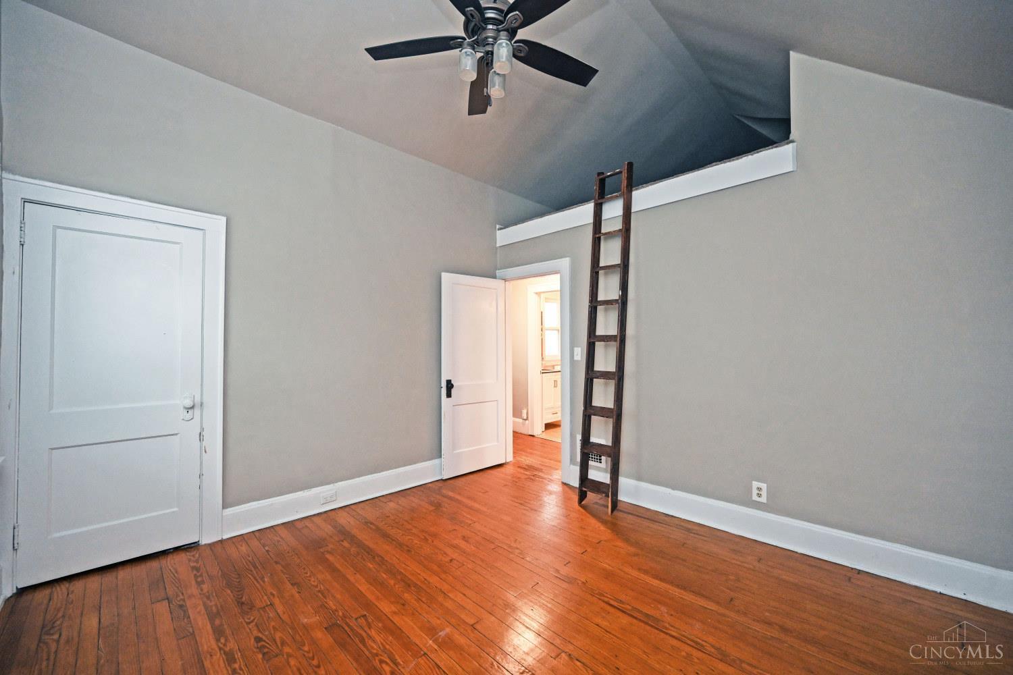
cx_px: 506
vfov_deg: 81.2
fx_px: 394
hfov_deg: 104.3
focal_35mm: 14
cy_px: 338
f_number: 4
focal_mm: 14
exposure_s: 1/60
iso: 1400
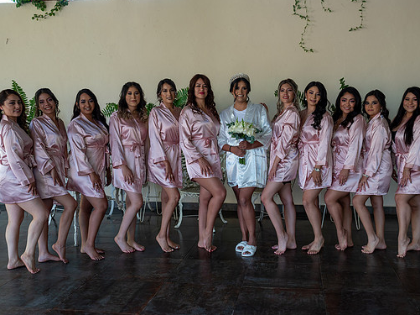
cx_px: 222
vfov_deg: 36.8
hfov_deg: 47.9
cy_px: 159
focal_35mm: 39
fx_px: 473
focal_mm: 35
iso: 160
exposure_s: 1/125
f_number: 3.5
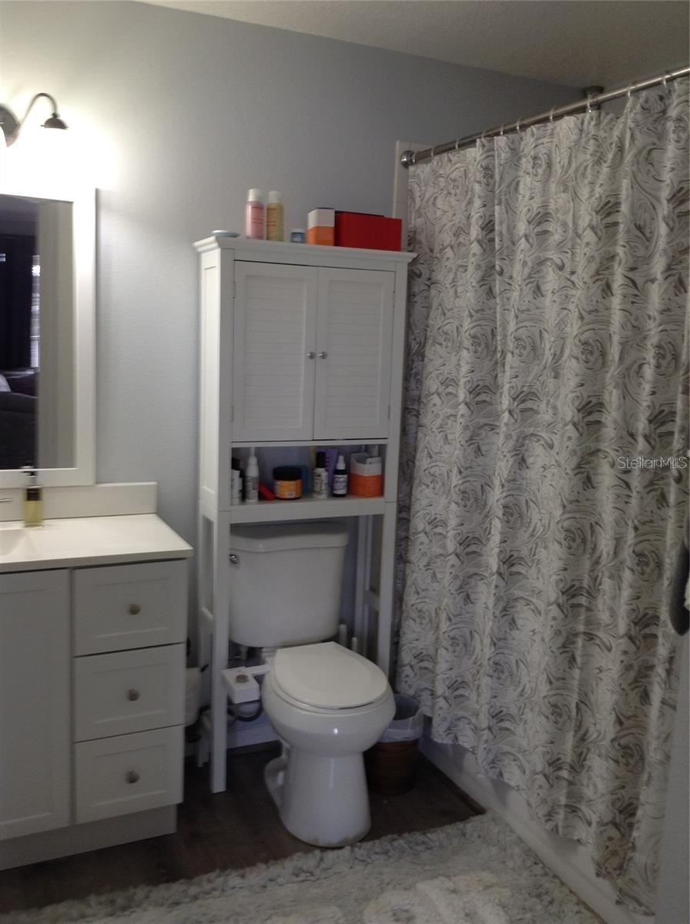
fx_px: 880
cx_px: 345
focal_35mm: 33
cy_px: 462
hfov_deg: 42.8
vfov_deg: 55.4
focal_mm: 3.3
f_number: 2.4
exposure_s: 1/25
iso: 32
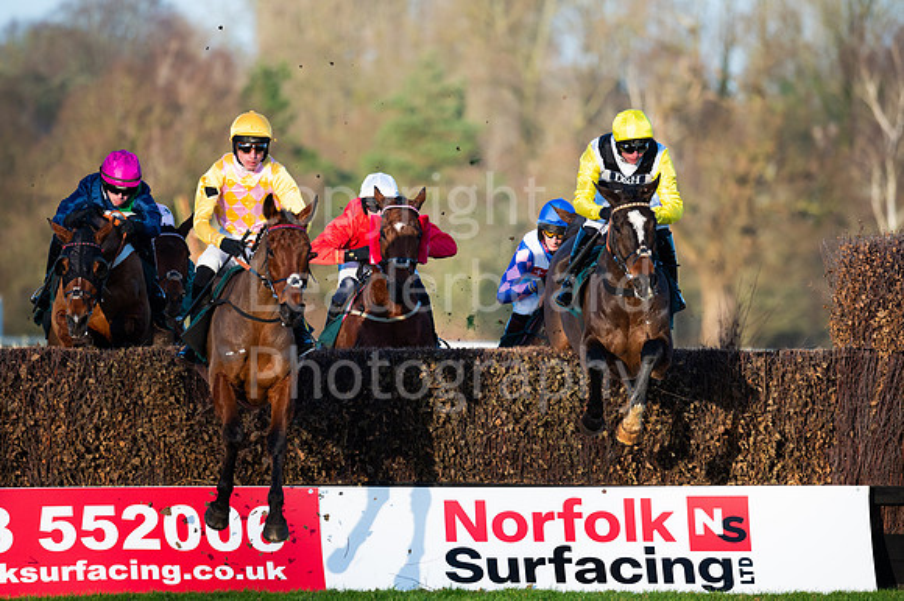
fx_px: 10976
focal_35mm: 437
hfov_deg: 4.7
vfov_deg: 3.1
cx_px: 491
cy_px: 274
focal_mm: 400
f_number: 4.5
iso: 800
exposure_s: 1/3200
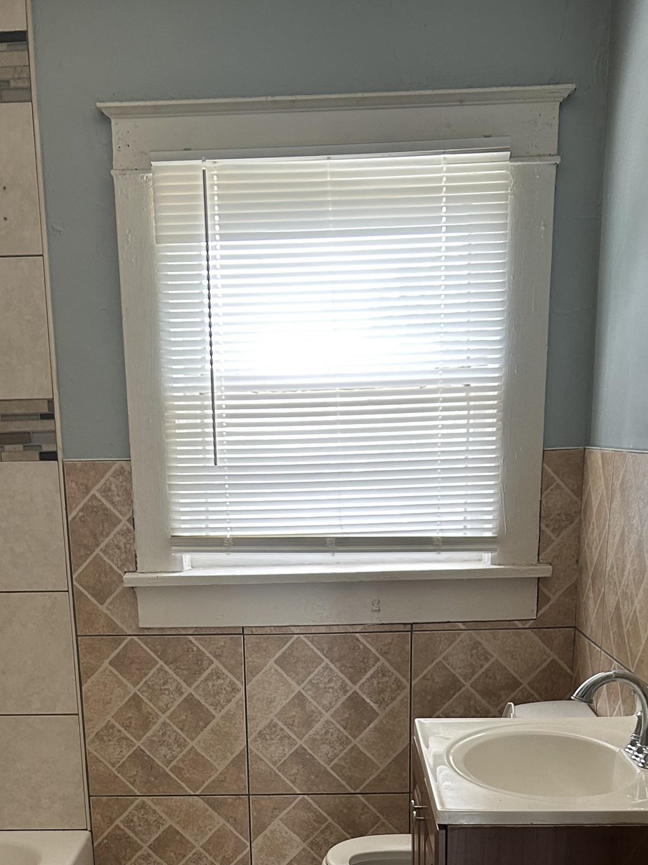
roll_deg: +0.4
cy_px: 770
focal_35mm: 47
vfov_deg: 37.9
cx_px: 301
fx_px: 1173
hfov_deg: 30.9
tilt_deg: -14.7
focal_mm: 5.7
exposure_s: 1/105
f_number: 1.5
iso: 125
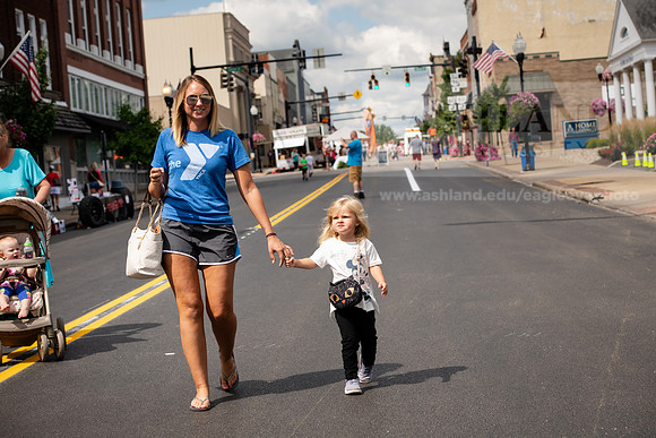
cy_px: 219
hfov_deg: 28.8
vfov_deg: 19.5
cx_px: 328
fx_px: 1276
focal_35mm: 70
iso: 160
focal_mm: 70
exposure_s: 1/500
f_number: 6.3
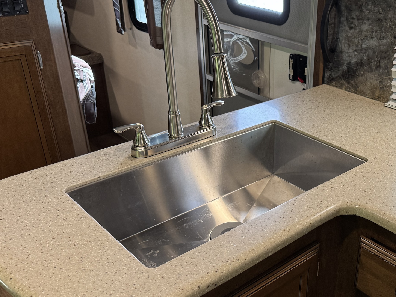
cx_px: 288
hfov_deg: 46.4
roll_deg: -4.3
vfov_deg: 36.7
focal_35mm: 39
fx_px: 446
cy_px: 174
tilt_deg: -28.9
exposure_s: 1/93
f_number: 1.78
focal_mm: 6.76
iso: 200
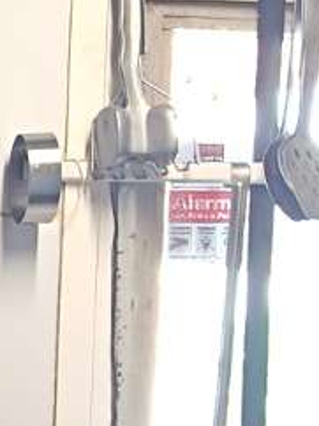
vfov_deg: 13.0
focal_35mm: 149
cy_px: 480
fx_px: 1834
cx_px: -469
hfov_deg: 8.9
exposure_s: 1/50
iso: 802
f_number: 1.75
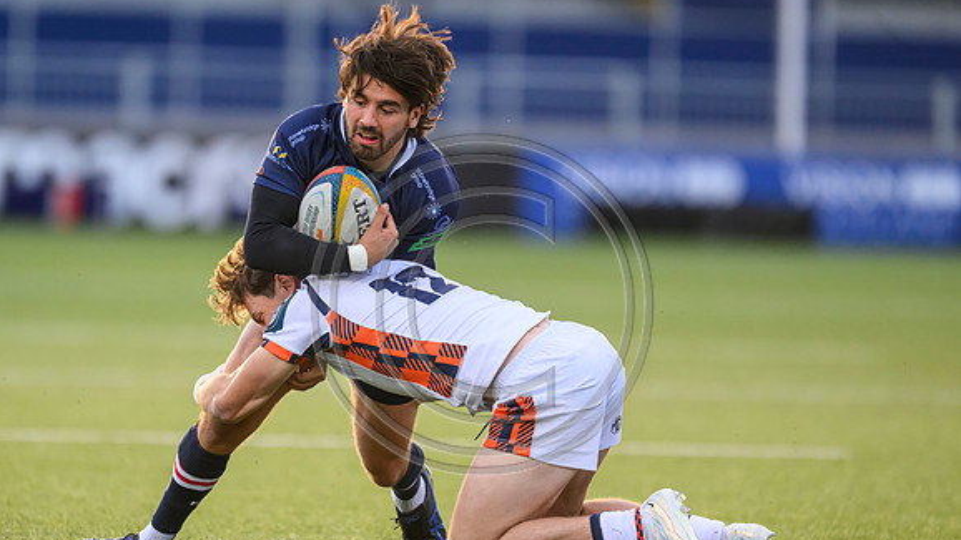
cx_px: 414
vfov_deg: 1.8
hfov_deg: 3.2
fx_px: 17071
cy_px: 277
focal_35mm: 670
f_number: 4
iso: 2500
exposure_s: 1/2000
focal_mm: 560
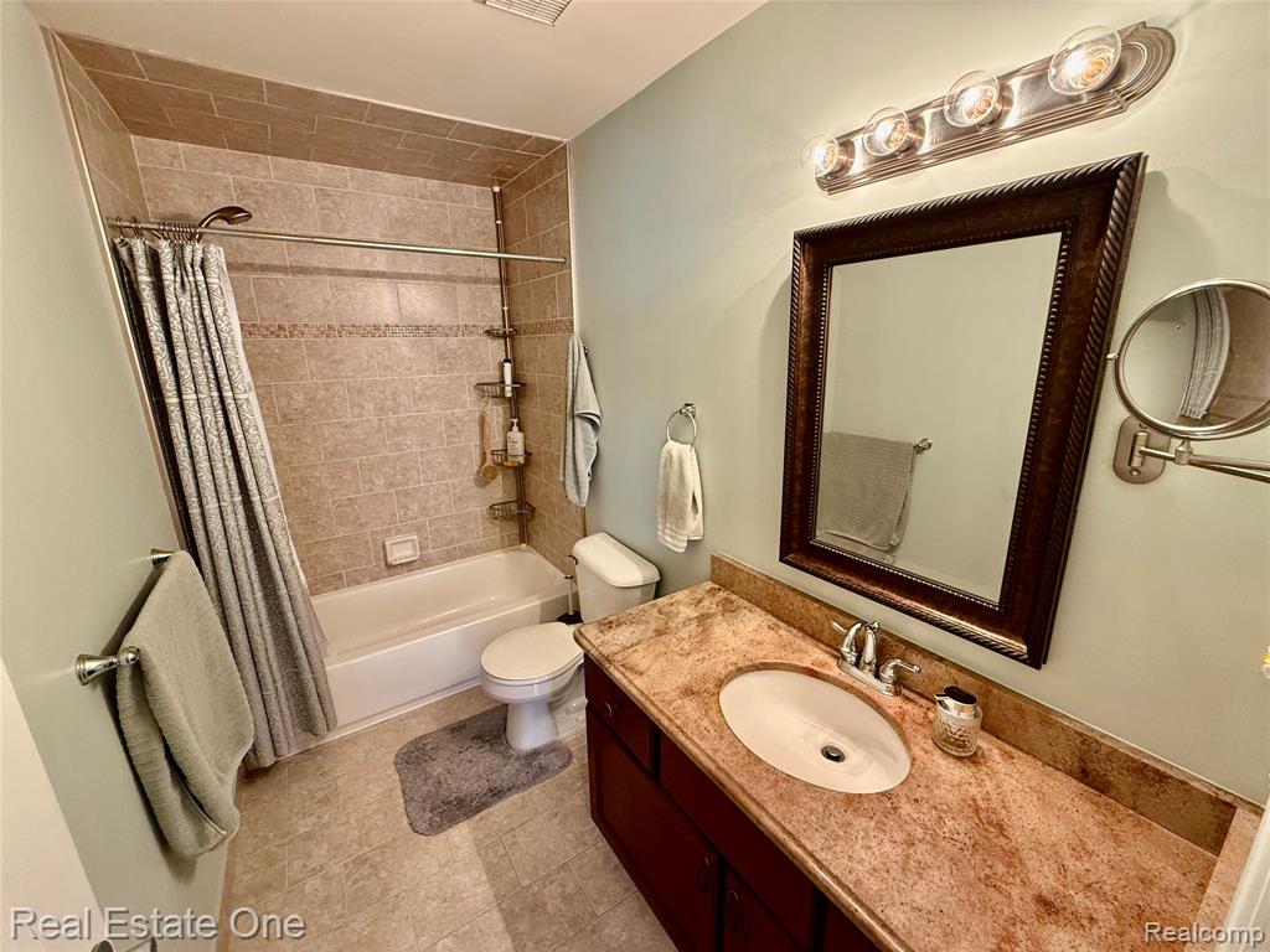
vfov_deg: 85.7
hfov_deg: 102.1
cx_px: 635
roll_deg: +0.9
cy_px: 476
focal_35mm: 14
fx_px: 514
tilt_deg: -14.9
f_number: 2.2
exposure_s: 1/60
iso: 400
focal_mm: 2.22
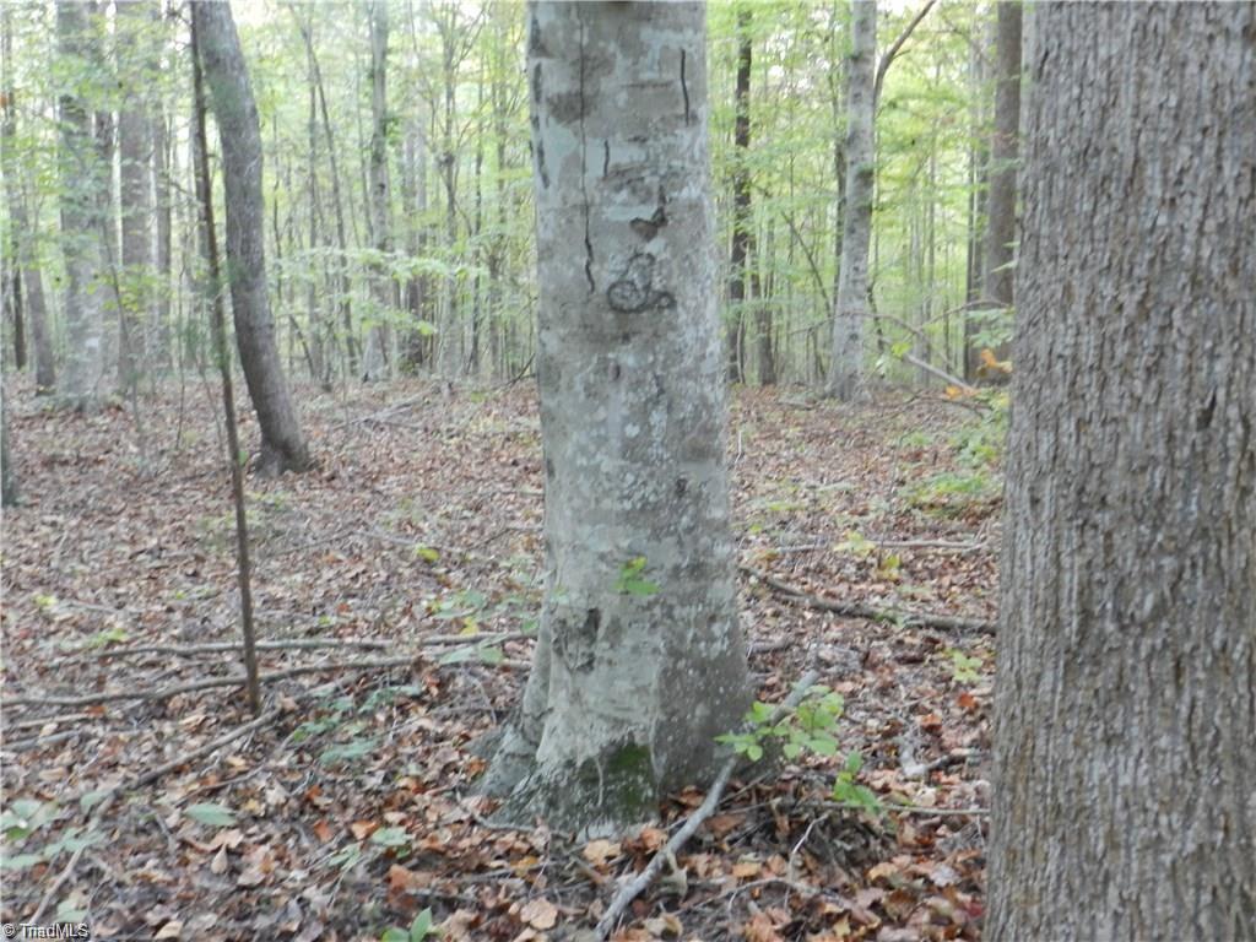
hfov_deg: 49.0
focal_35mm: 38
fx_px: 1379
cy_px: 471
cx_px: 628
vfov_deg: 37.7
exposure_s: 1/4
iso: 400
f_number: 4
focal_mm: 6.7
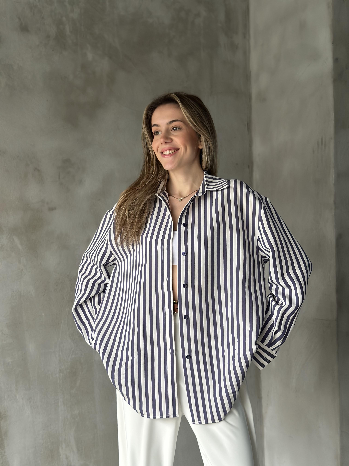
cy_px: 233
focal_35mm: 48
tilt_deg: +3.1
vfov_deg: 39.7
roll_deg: -0.2
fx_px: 645
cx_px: 174
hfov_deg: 30.3
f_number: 1.78
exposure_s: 1/60
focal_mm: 6.86
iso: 250
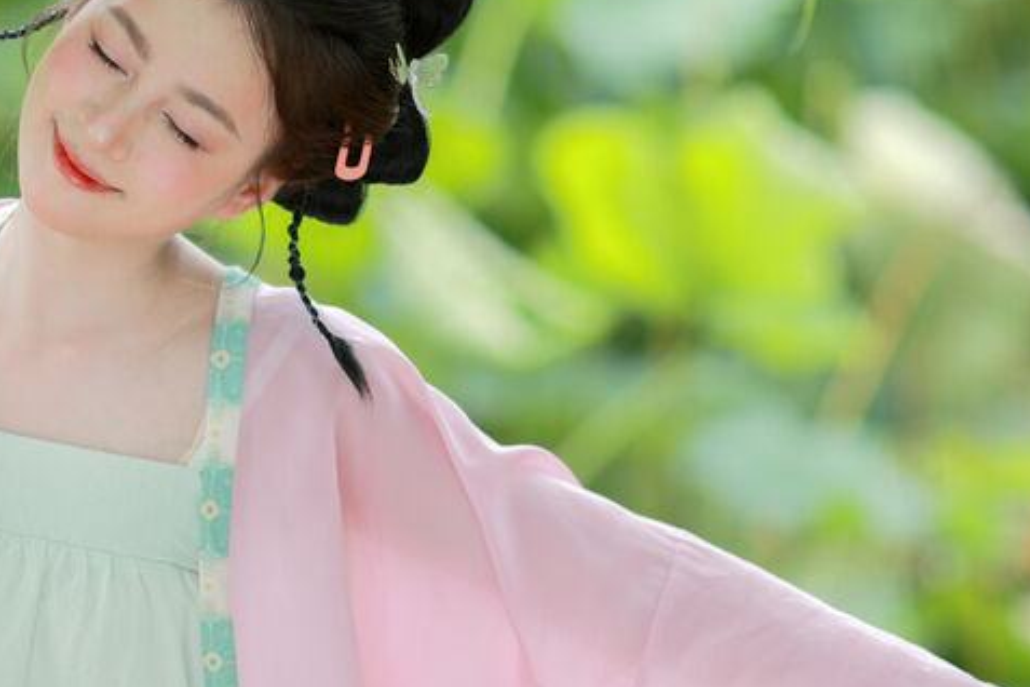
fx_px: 6122
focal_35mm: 214
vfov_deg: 6.4
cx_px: 37
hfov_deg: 9.6
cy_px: 419
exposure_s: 1/320
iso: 100
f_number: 1.8
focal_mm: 85
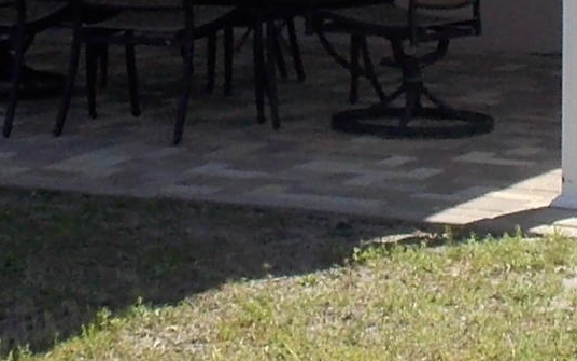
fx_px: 2705
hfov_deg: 12.2
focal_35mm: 172
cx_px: 325
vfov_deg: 7.5
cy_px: -155
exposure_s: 1/640
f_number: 3.3
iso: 80
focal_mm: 4.1
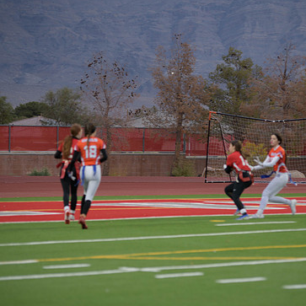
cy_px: 160
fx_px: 1900
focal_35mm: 190
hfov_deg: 9.2
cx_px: 177
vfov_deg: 9.2
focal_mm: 140
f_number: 2.8
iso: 250
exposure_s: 1/200
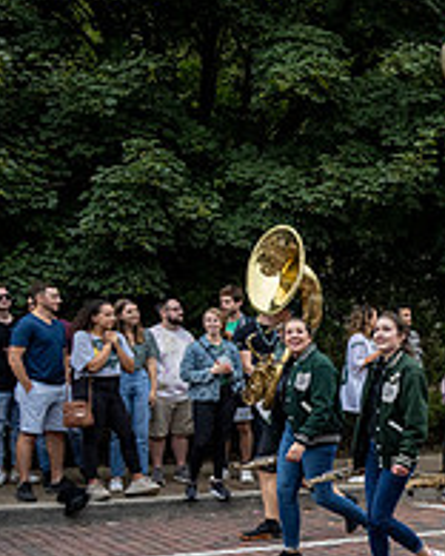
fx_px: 1103
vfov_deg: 27.9
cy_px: 423
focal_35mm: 67
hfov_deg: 18.8
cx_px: 745
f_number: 4
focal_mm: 24
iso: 1000
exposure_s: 1/1600
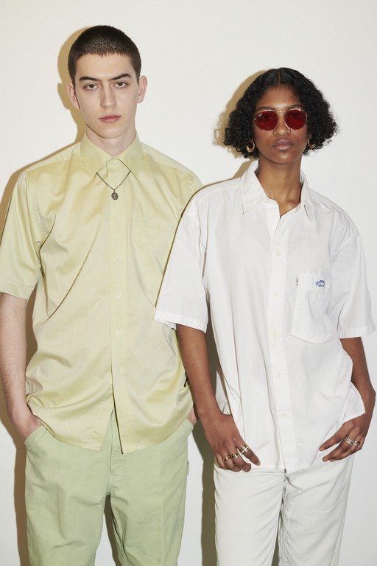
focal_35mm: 52
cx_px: 188
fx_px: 817
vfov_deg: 38.2
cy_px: 283
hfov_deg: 26.0
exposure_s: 1/125
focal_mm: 52
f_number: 8
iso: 400
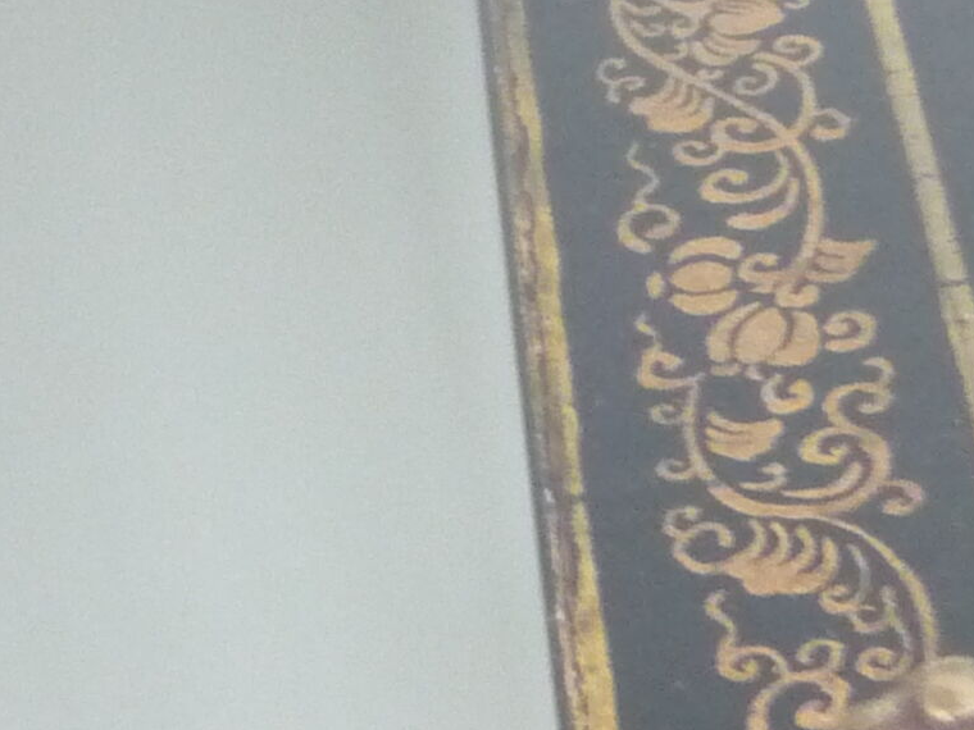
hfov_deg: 12.8
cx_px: 1597
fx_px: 4052
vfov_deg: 10.3
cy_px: 498
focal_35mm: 144
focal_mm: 5.2
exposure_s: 1/10
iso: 400
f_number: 3.3
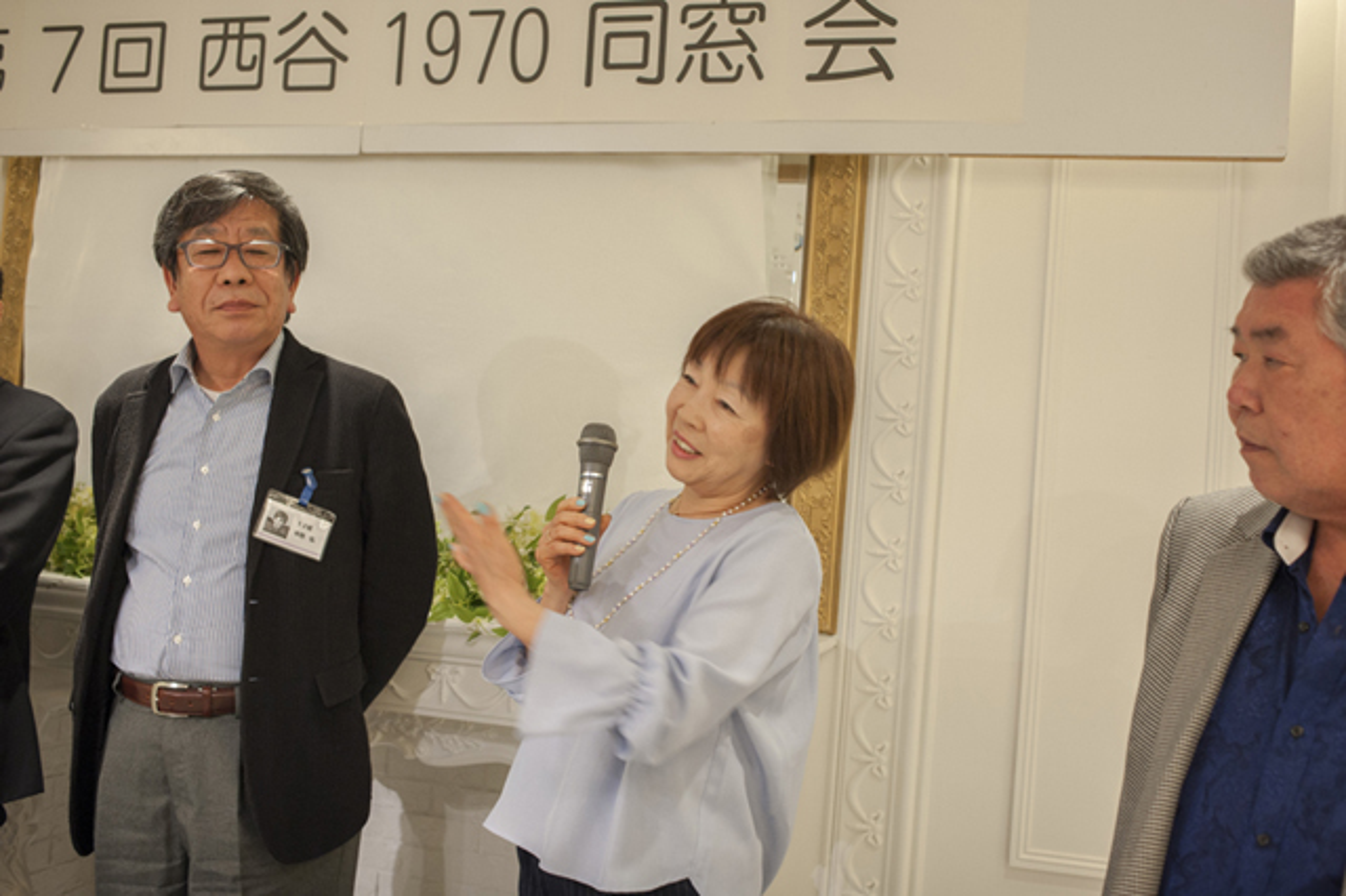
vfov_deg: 37.8
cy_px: 448
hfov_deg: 54.5
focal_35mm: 35
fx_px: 1308
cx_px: 673
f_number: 5.6
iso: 450
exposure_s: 1/100
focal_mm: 35
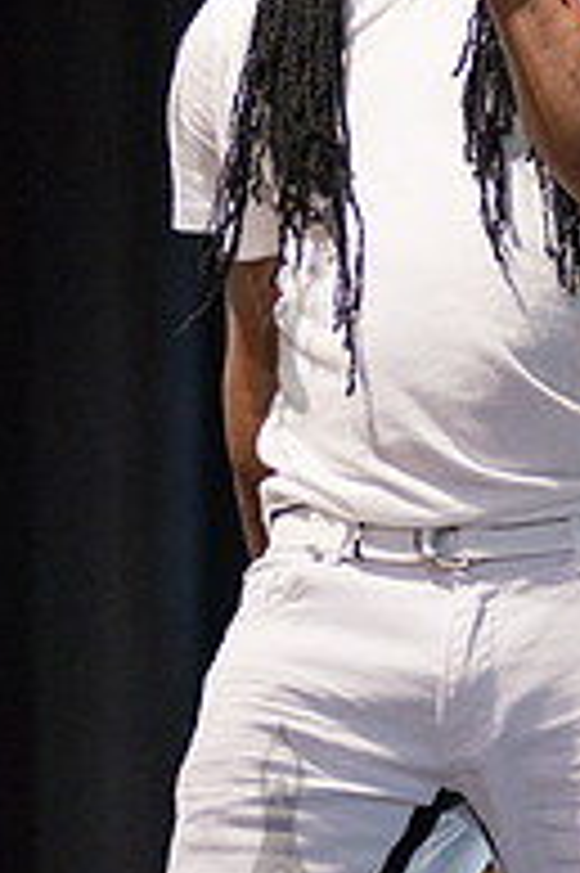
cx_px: 570
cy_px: 245
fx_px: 9320
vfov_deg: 5.4
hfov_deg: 3.6
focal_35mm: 385
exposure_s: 1/320
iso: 4000
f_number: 2.8
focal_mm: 105
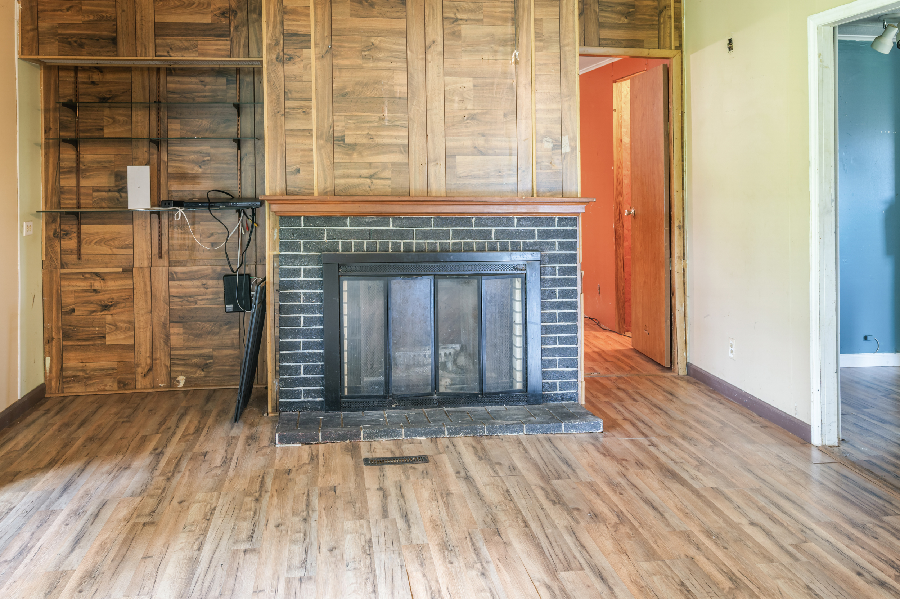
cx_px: 450
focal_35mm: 30
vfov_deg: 43.5
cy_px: 300
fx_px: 749
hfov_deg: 62.0
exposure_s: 1.6
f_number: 8
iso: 500
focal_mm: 30
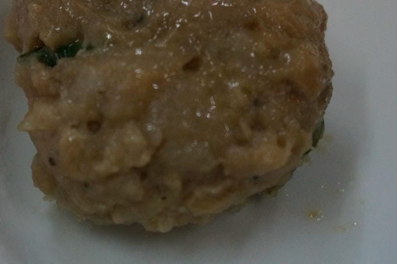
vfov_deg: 11.5
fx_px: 1310
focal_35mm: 119
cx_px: 149
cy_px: 84
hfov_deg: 17.2
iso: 2500
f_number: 5.6
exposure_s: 1/160
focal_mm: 45
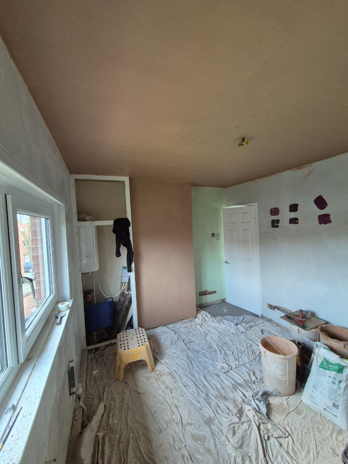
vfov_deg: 106.2
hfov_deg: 89.9
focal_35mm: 13
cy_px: 232
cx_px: 174
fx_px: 174
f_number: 2.2
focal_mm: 2.2
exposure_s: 1/50
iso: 250
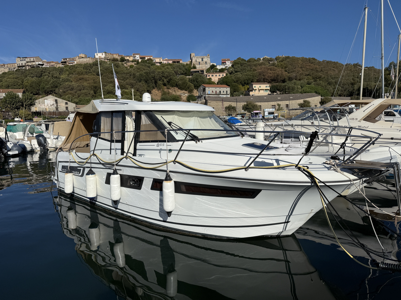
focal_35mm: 24
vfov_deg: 56.8
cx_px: 200
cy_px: 150
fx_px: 278
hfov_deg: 71.6
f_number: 1.78
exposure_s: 1/14286
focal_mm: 6.76
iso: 80
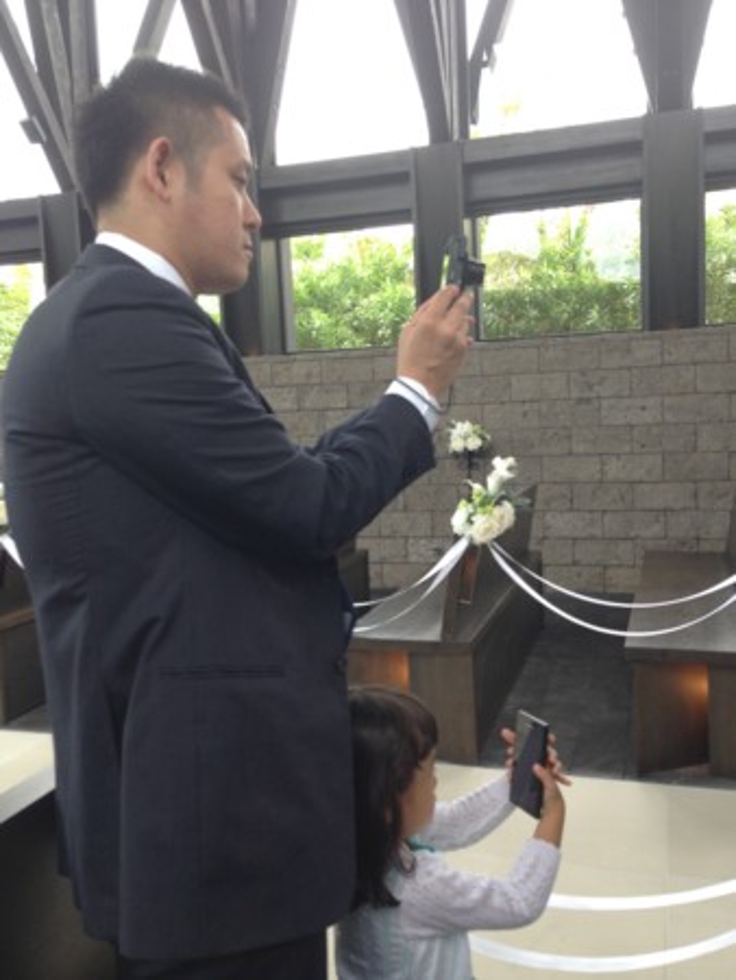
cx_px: 368
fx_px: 935
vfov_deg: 55.3
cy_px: 490
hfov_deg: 43.0
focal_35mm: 33
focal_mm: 4.13
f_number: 2.4
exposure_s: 1/60
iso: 50
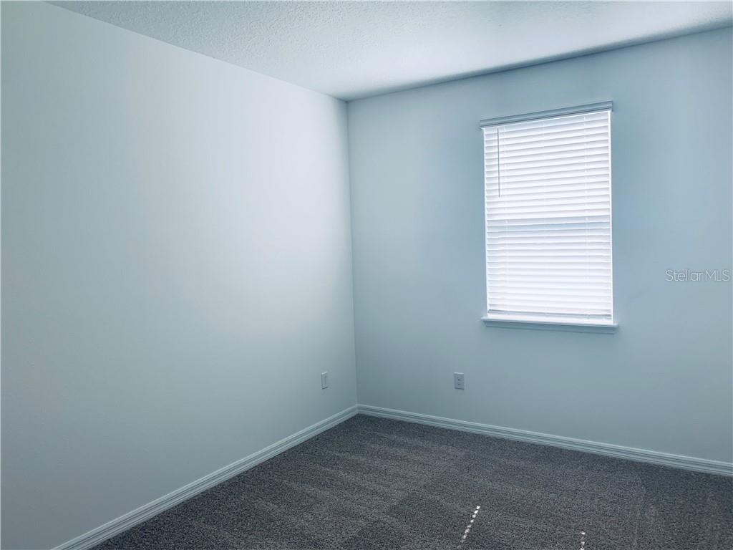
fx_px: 551
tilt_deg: -1.0
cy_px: 275
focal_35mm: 26
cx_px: 366
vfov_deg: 53.1
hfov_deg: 67.3
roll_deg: +1.4
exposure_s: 1/122
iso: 32
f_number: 1.8
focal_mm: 4.25
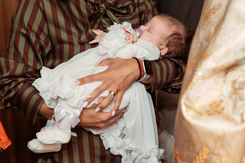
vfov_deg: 15.2
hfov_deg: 22.7
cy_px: 73
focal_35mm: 90
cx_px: 142
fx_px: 609
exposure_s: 1/125
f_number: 3.5
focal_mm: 70
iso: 4000
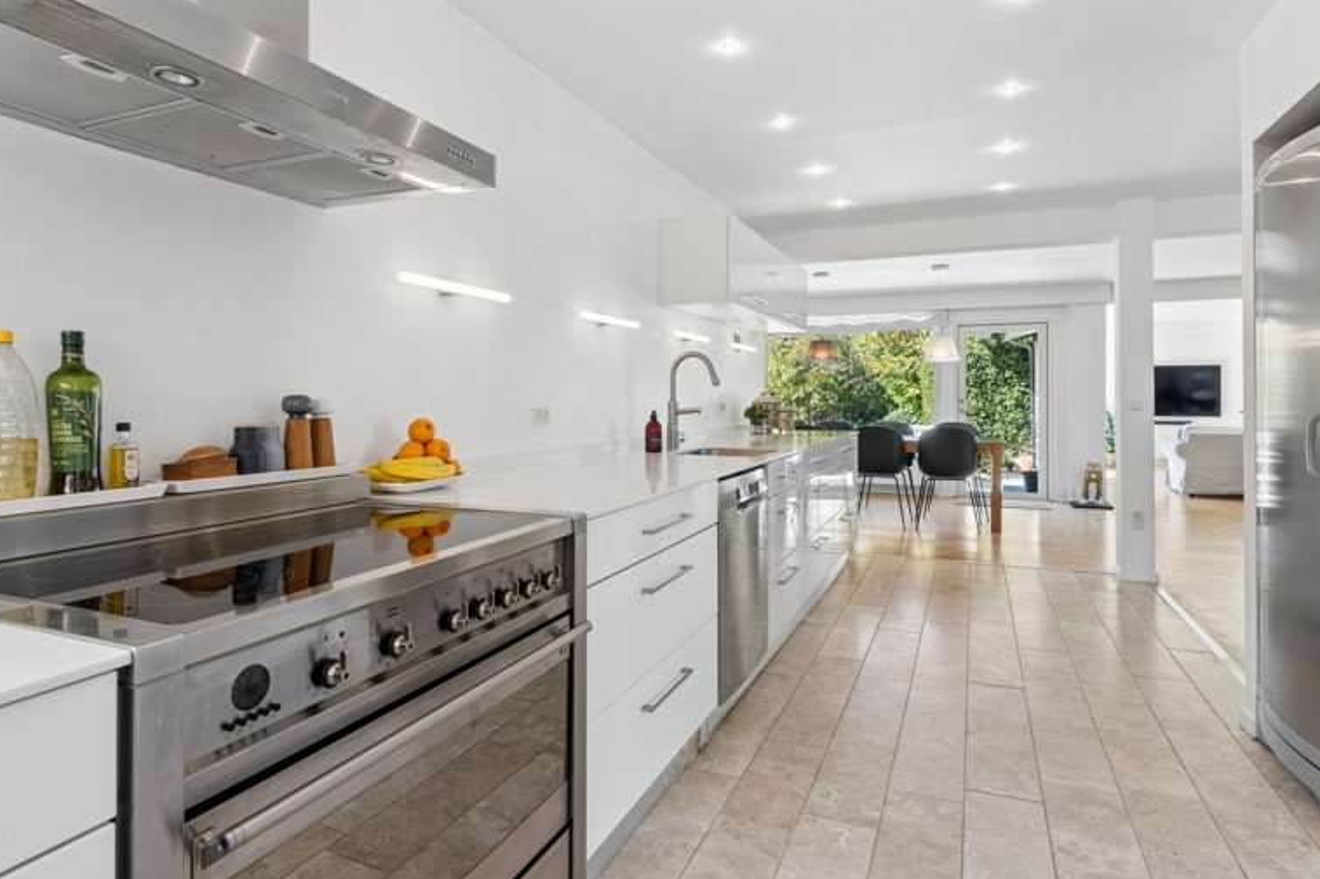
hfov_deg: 84.6
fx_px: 725
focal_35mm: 20
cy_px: 457
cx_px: 670
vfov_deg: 62.4
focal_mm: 12.5
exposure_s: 1/30
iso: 200
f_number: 8
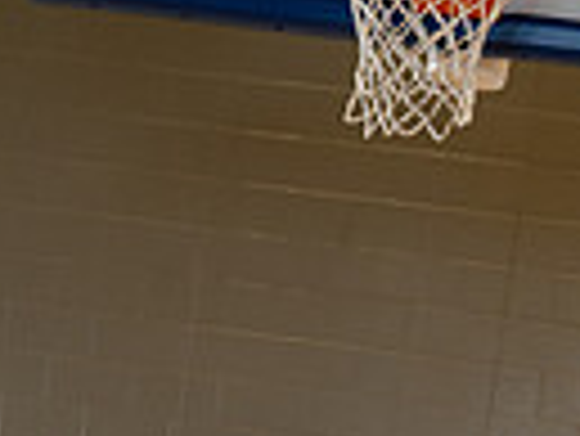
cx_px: 351
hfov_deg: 18.3
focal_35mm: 107
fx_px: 1794
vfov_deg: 11.7
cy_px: 1007
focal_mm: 32
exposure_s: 1/125
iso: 400
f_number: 4
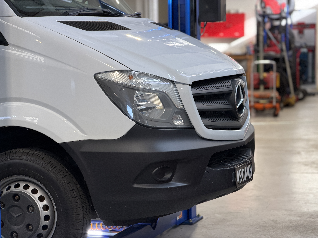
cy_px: 119
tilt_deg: -5.9
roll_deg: +1.2
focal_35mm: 100
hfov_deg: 19.6
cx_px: 159
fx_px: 919
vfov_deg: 14.8
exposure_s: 1/100
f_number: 2.8
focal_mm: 16.89
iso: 160
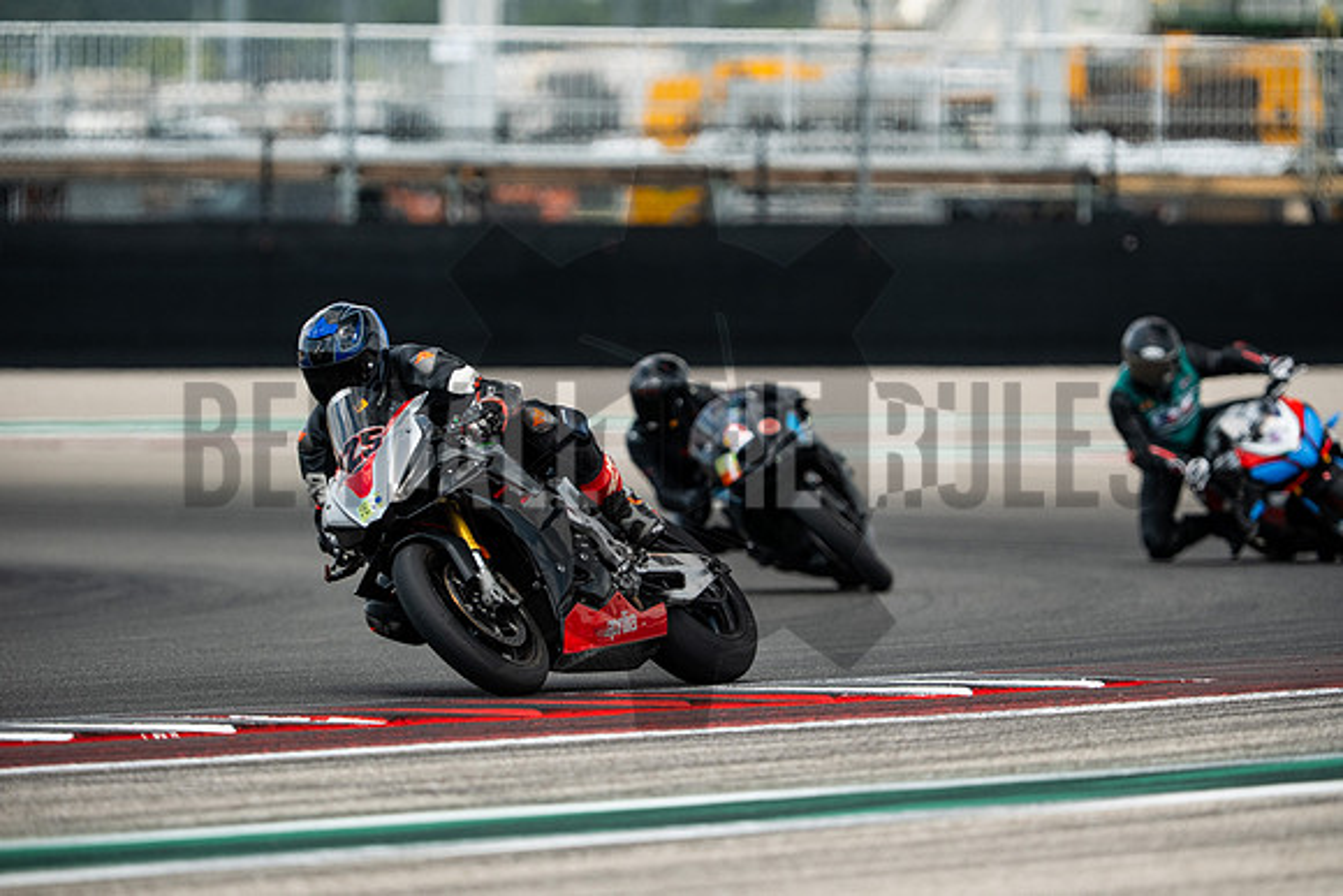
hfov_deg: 4.9
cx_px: 672
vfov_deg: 3.3
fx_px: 15671
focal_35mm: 420
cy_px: 448
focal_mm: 280
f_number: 2.8
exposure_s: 1/2500
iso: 500
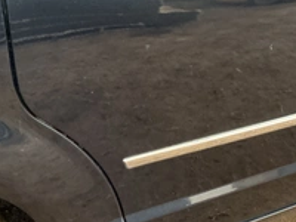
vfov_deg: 26.1
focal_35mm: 56
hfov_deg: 33.9
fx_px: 479
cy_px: 96
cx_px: 210
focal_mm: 3
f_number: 1.8
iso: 250
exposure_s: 1/60
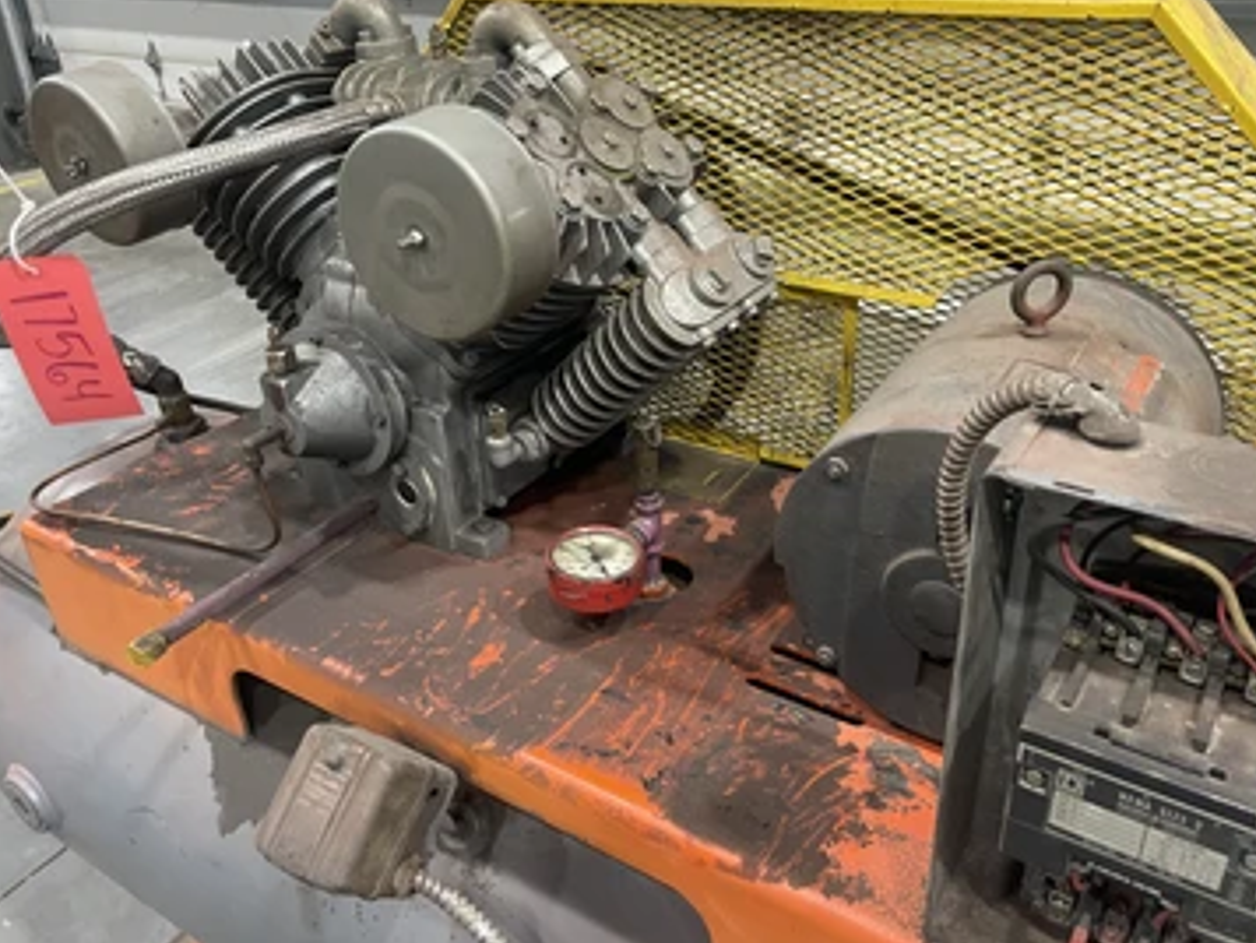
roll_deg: +2.7
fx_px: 1016
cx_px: 661
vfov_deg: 49.7
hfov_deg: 63.4
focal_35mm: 28
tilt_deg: -29.0
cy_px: 433
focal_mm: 5.1
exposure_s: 1/40
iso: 400
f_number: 1.6
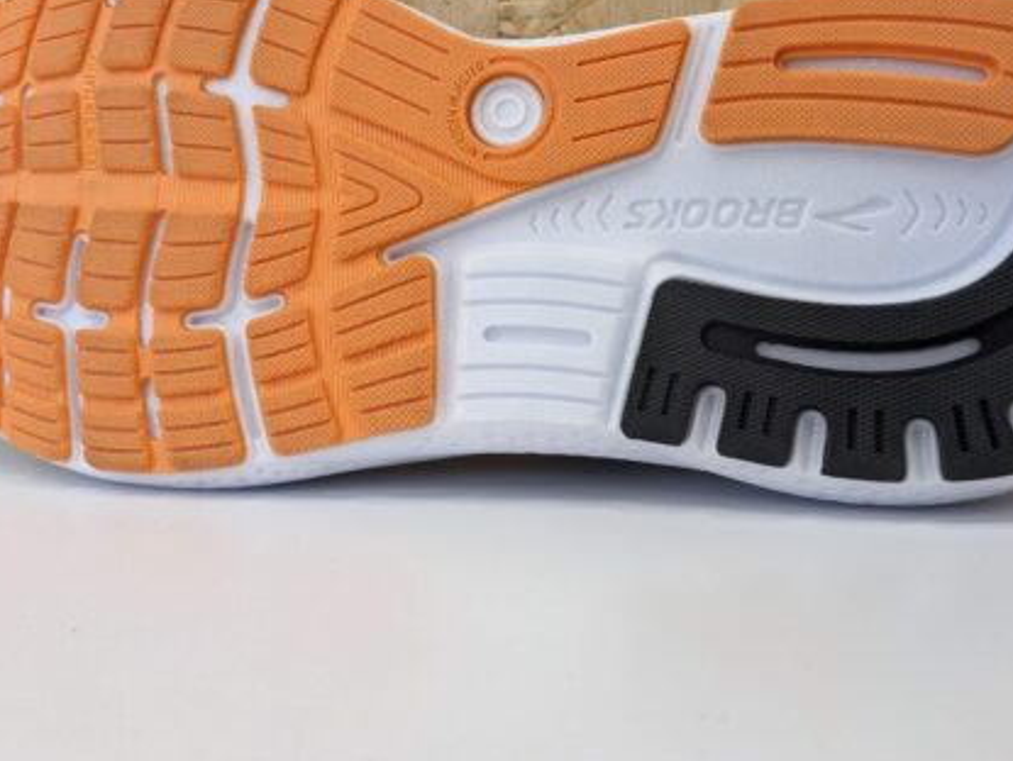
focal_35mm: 39
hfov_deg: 47.8
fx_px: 1142
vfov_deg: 36.6
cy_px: 283
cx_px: 554
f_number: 1.73
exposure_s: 1/99.9
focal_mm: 4.38
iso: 103
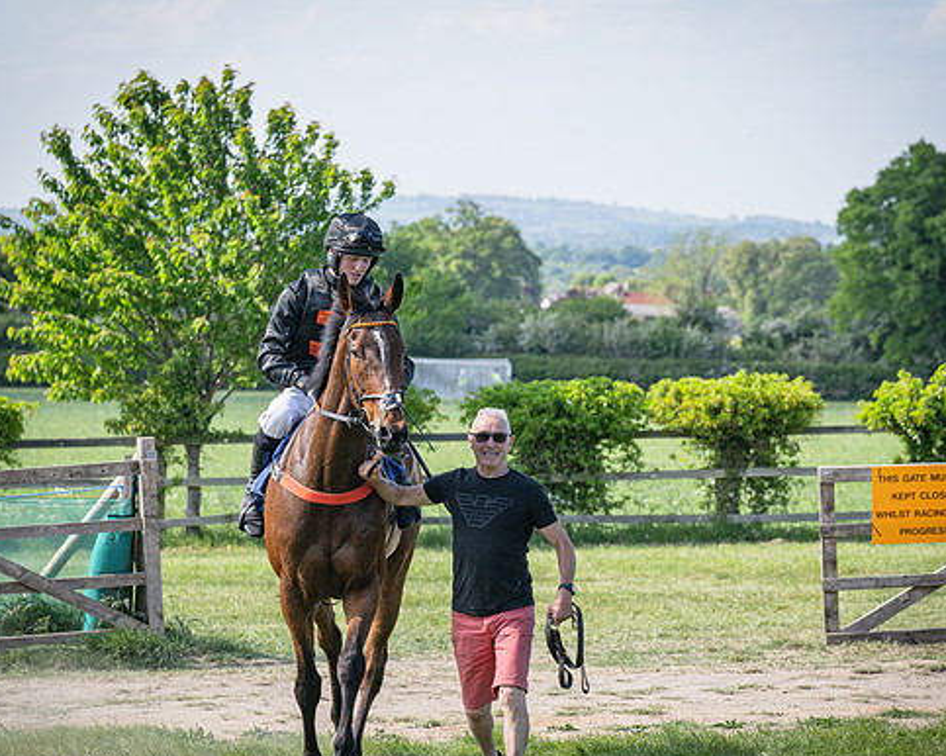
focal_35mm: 197
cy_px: 334
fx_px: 5513
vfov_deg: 7.8
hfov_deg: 9.8
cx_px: 382
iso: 320
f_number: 5.6
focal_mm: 120
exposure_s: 1/1000
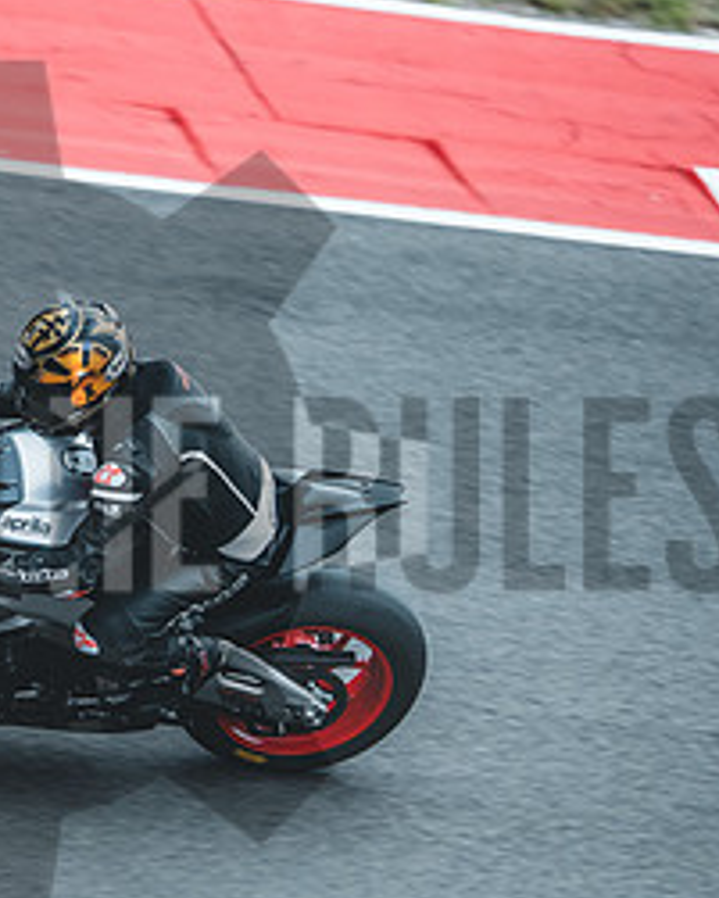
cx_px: -11
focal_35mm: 651
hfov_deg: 2.4
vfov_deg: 3.0
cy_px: 499
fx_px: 17306
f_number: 2
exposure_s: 1/1250
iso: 1600
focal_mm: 200
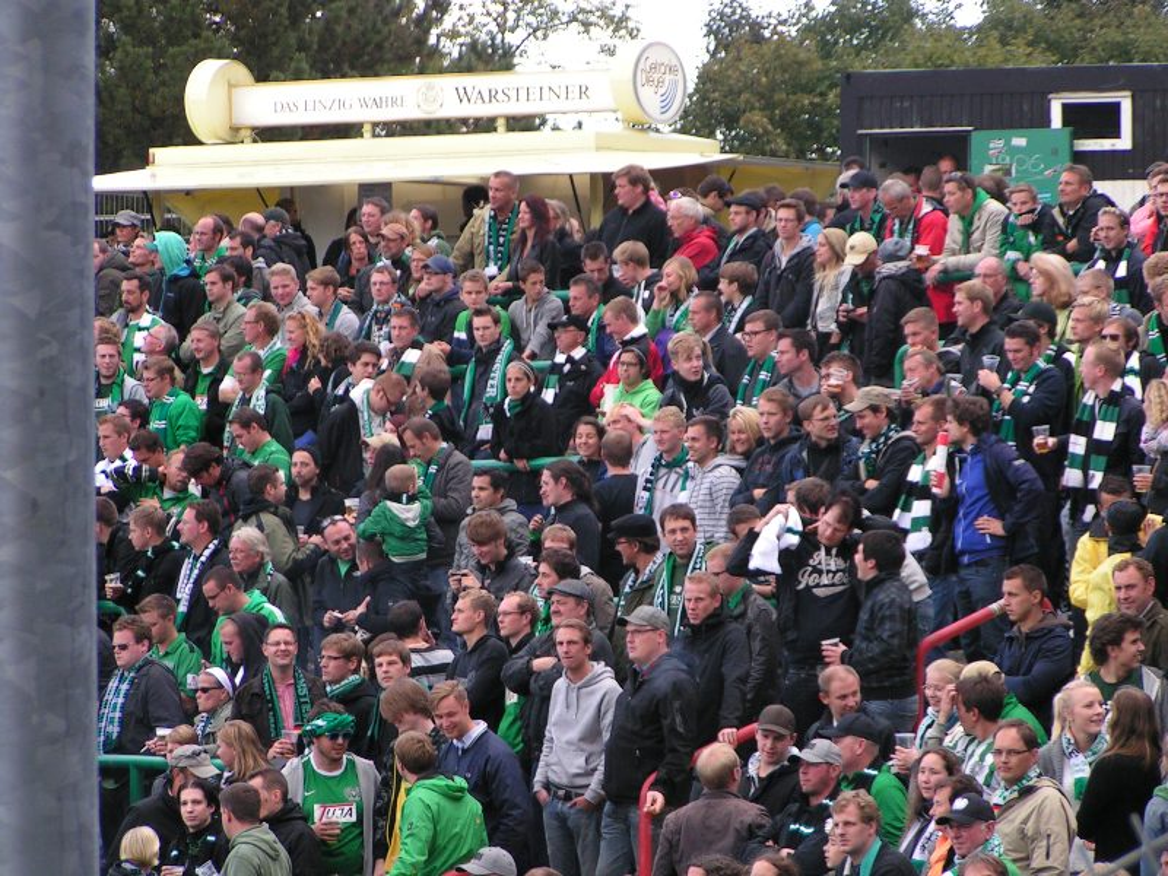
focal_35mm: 197
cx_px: 584
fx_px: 6647
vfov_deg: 7.5
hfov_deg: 10.0
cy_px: 438
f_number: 3.5
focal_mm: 30.1
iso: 80
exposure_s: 1/200
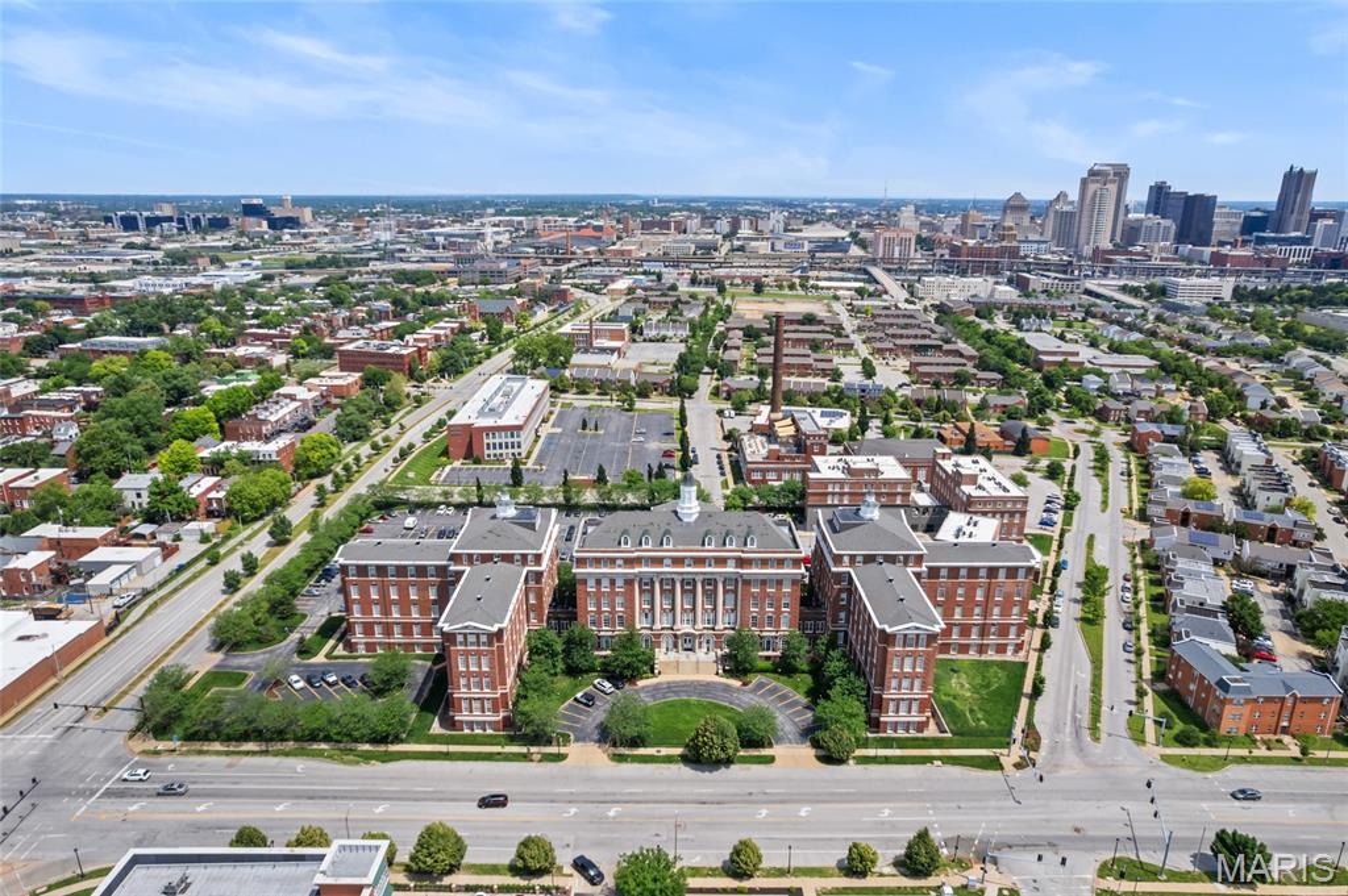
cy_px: 448
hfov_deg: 78.6
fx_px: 823
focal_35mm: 22
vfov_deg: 57.1
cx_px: 674
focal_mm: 8.38
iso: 110
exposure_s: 1/2500
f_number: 2.8
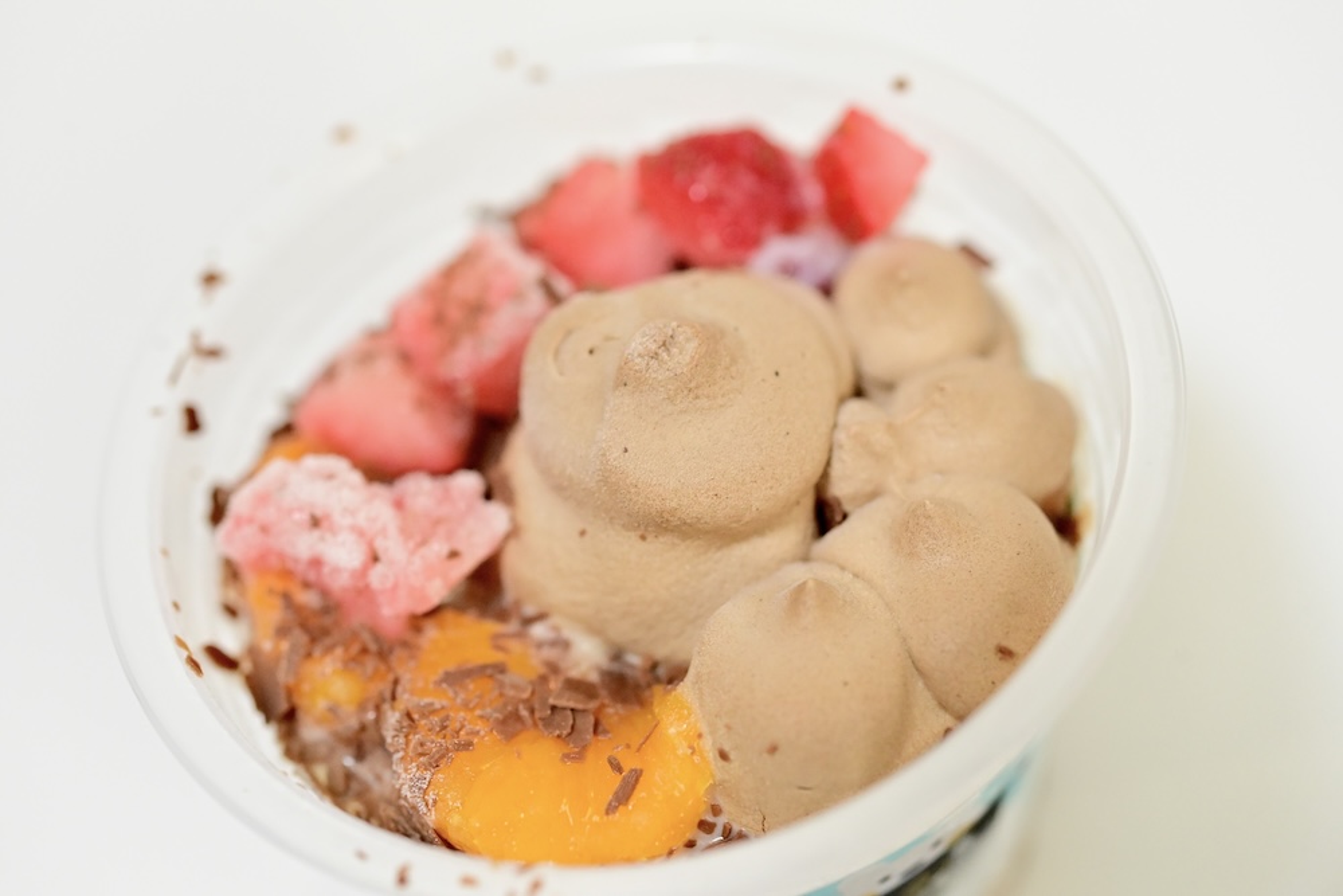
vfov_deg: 22.6
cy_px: 448
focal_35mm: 60
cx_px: 672
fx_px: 2239
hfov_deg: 33.4
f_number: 4.5
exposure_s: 1/200
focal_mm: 60
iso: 6400
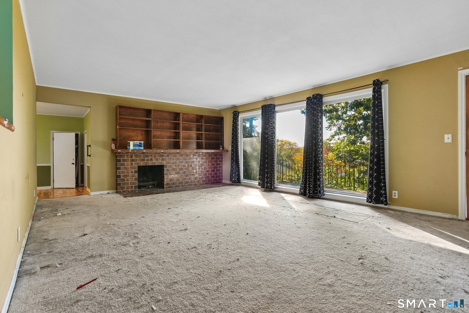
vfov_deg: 70.4
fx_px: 221
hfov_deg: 93.3
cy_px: 156
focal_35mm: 17
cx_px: 234
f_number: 11
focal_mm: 17
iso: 400
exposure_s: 1/20
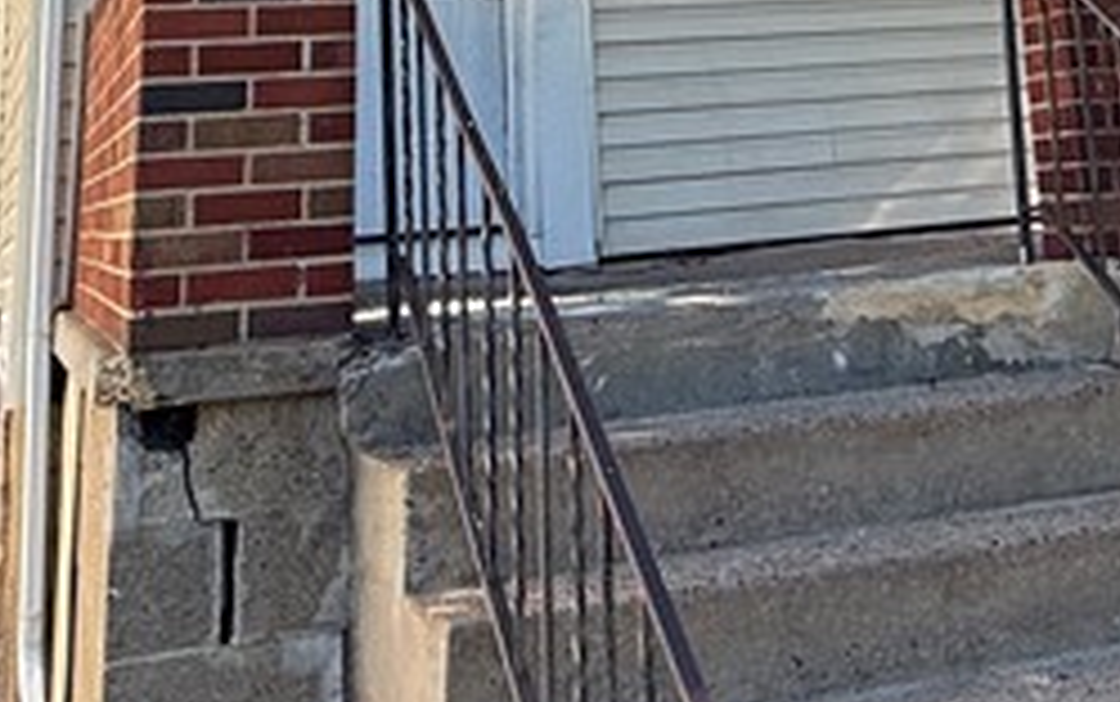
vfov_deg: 18.1
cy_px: -464
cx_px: 810
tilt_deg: +21.1
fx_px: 1863
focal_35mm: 61
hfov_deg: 32.9
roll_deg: +4.4
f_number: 2.2
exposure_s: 1/355
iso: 50
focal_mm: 2.22
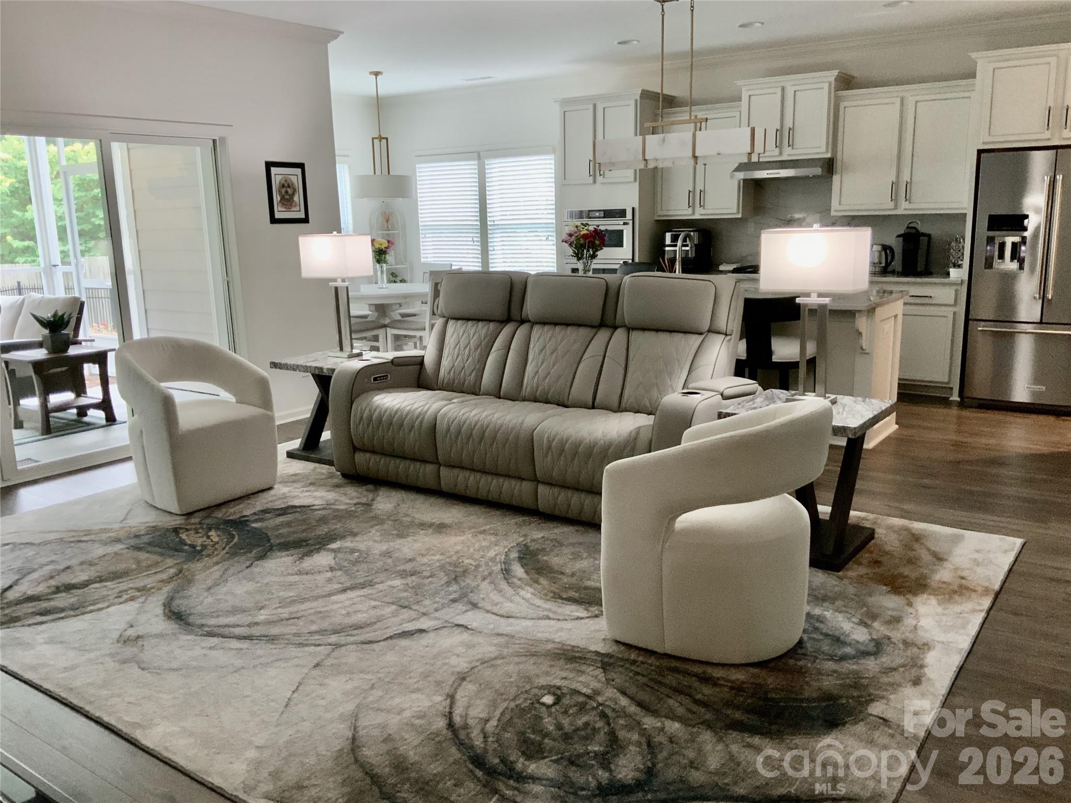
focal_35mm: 29
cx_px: 536
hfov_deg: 61.7
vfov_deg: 48.2
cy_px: 402
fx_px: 897
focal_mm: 3
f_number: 1.8
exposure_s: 1/60
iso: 200
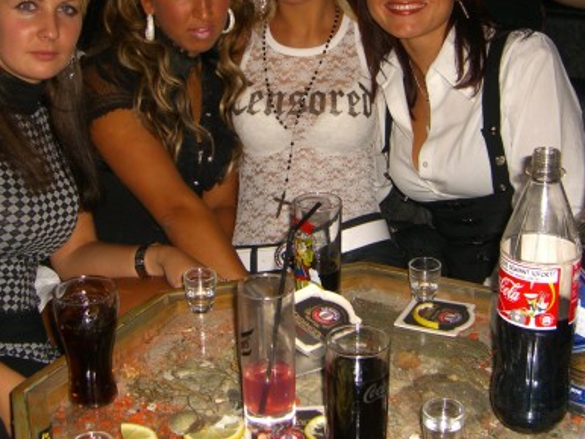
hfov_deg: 32.7
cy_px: 104
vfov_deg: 24.5
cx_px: 274
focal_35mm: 59
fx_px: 998
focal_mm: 7.9
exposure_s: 1/60
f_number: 2.8
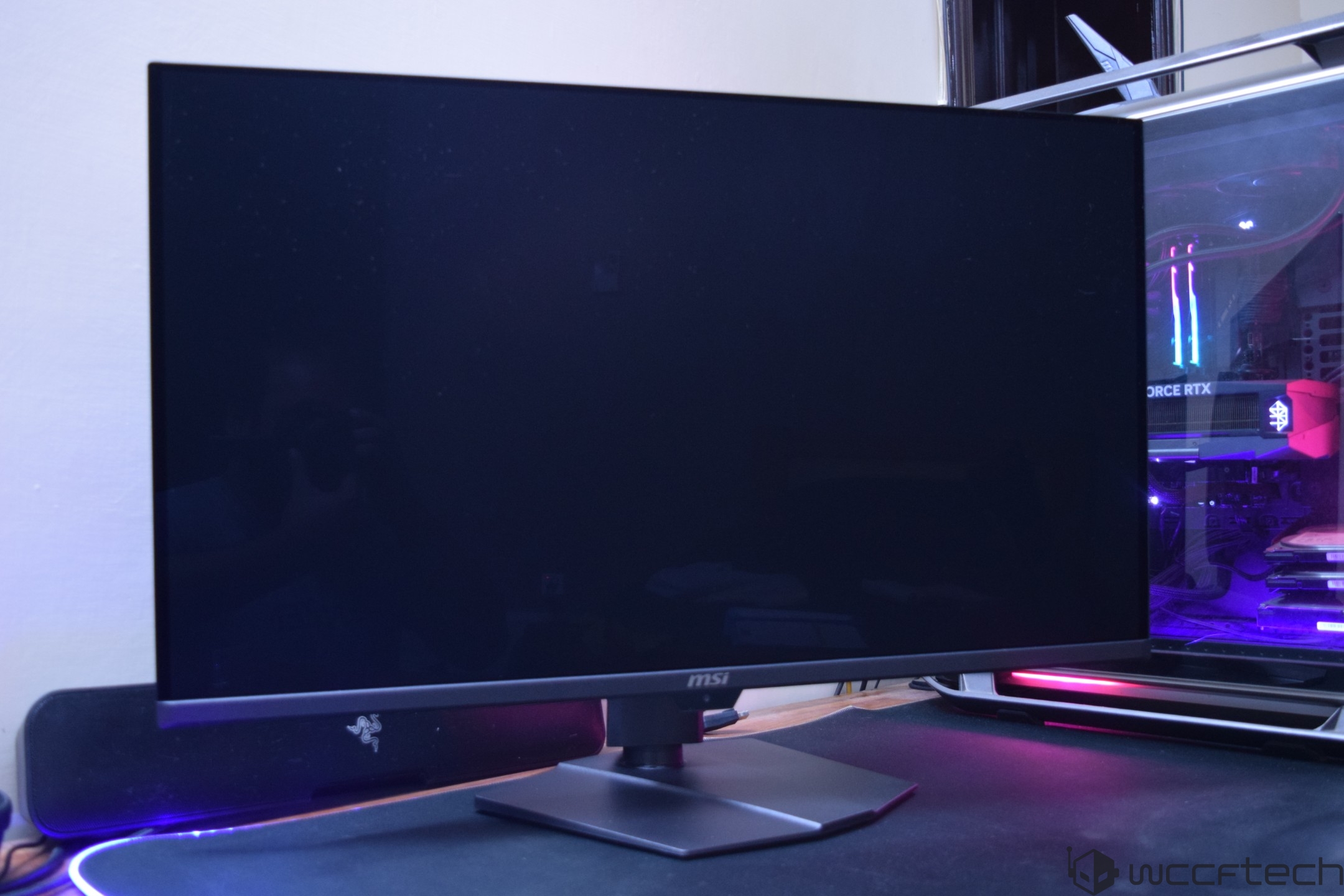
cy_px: 448
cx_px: 672
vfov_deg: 36.9
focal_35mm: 36
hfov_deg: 53.1
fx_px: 1344
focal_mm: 24
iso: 1600
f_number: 4
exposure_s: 1/10
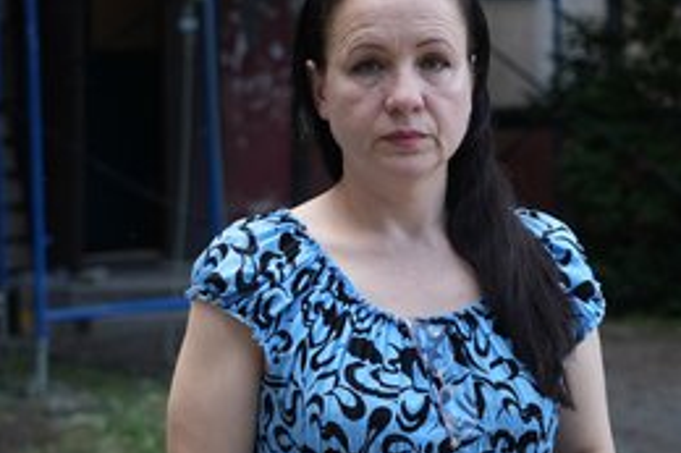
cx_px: 500
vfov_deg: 10.9
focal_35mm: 126
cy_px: 215
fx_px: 2382
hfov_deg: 16.2
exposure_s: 1/400
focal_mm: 55
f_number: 4
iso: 200
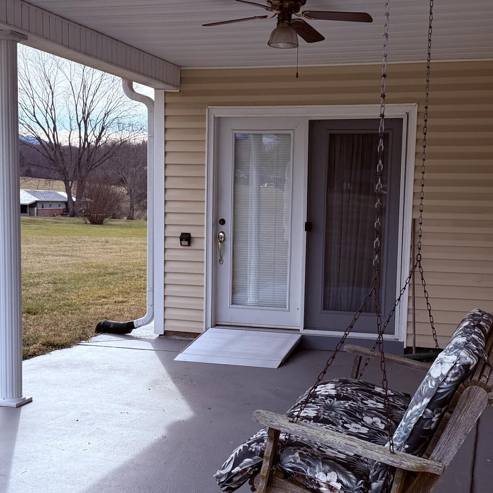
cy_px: 306
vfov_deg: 32.6
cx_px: 267
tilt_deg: -7.2
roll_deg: -1.2
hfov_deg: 32.8
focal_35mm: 52
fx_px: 838
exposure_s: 1/2907
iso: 80
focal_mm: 6.76
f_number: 1.78
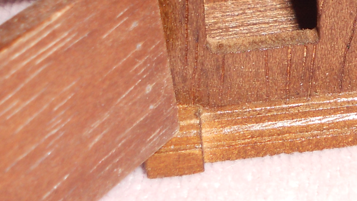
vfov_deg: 10.5
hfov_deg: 18.5
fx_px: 1070
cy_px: -65
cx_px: 345
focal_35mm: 113
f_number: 8.8
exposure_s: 1/25
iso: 80
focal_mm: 5.8
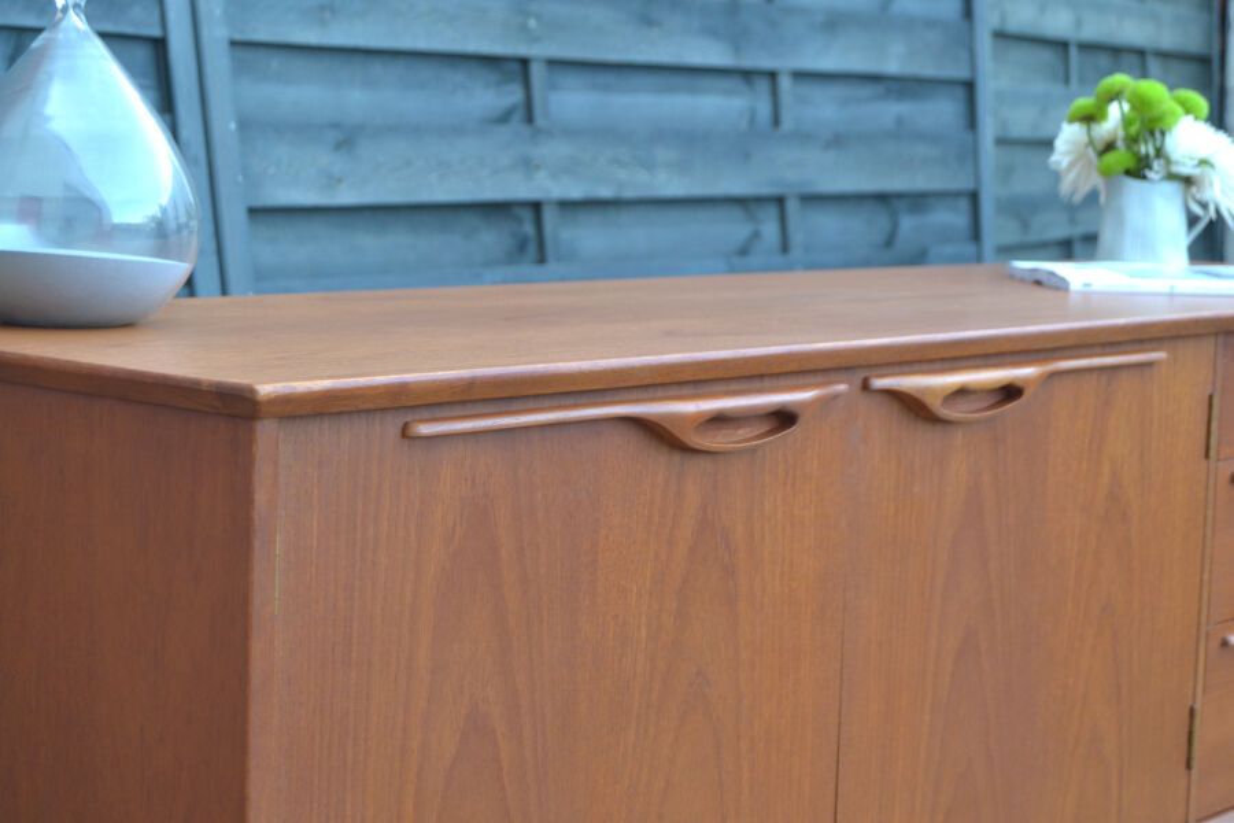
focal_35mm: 75
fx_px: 2571
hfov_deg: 27.0
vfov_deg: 18.2
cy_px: 412
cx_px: 617
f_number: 5.6
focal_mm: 50
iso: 400
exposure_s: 1/60
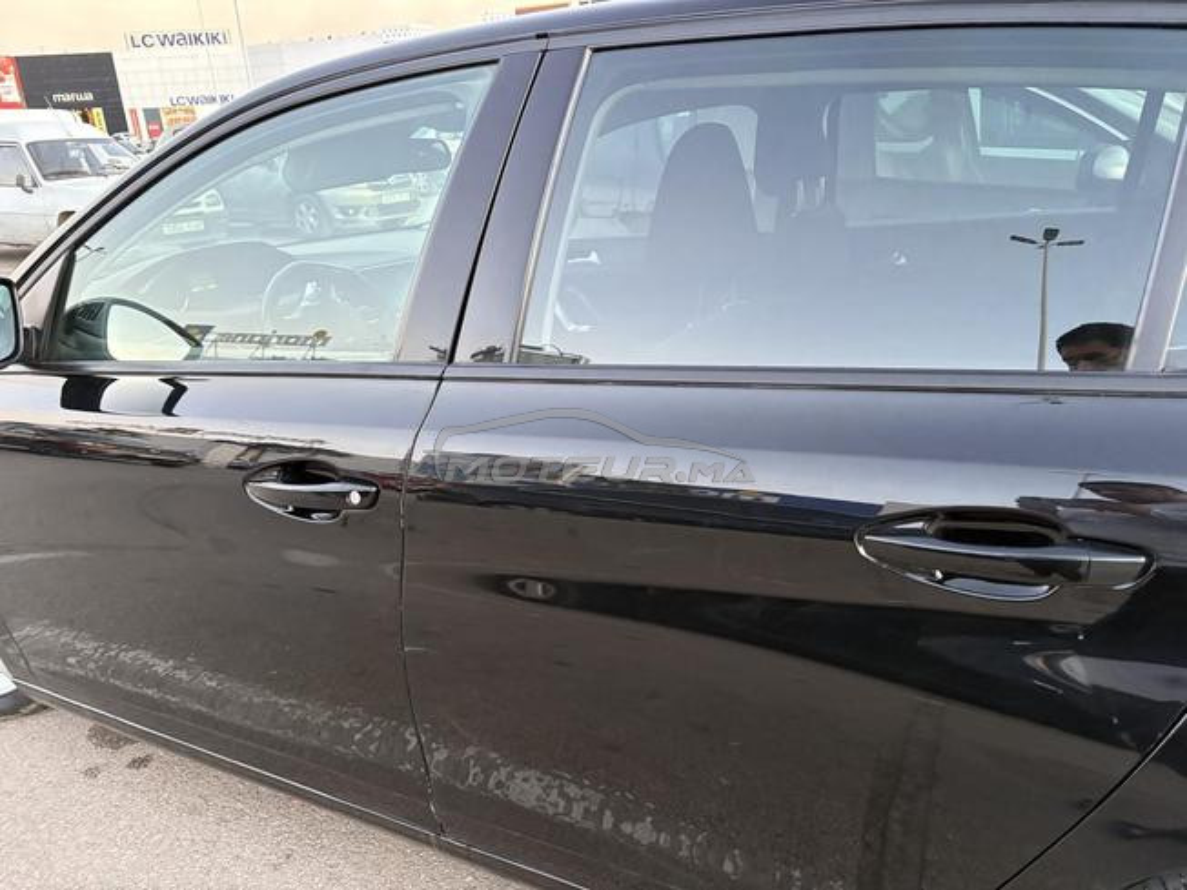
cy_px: 445
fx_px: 892
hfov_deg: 67.3
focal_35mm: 26
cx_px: 594
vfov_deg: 53.1
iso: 400
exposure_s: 1/60
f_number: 1.6
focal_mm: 5.96
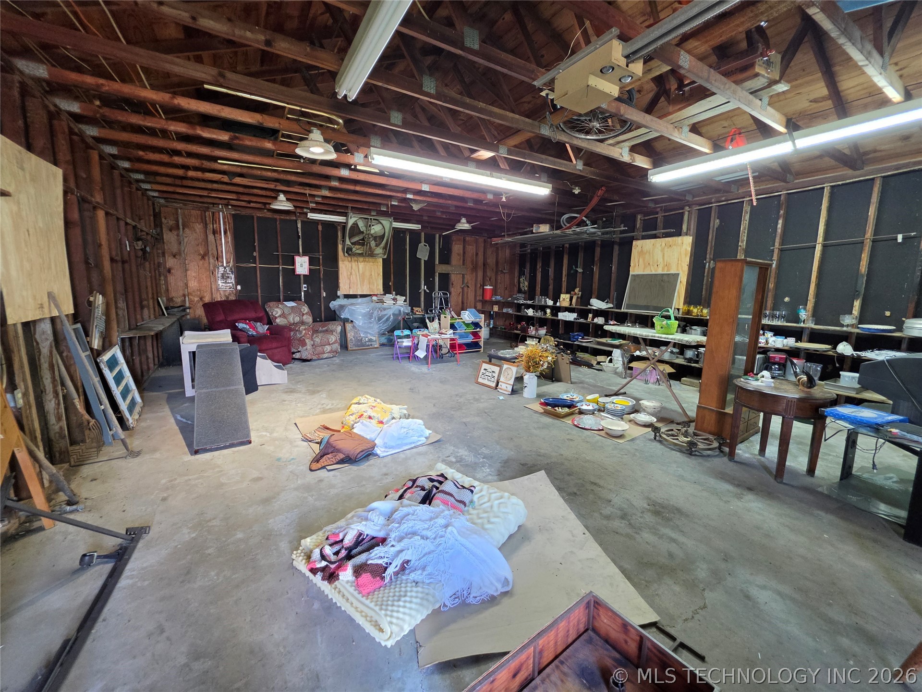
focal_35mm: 13
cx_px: 461
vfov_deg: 89.9
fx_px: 346
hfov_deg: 106.2
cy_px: 346
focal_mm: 2.2
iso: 320
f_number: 1.9
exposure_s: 1/60
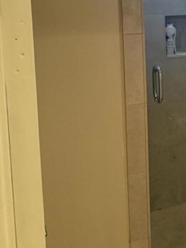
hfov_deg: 21.1
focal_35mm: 64
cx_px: 234
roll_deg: +0.8
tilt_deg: -7.2
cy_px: 33
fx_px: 459
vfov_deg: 29.2
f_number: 1.78
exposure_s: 1/60
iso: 500
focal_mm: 6.76
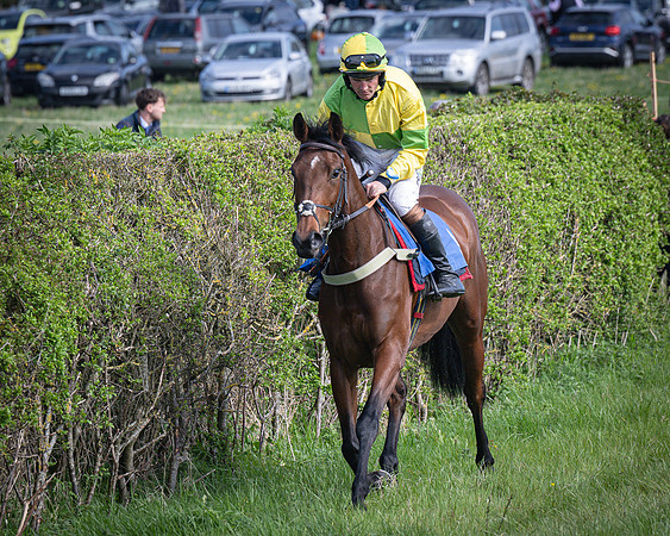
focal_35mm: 313
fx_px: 6195
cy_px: 321
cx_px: 254
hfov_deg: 6.2
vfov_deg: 4.9
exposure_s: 1/2000
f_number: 4
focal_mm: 130
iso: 400
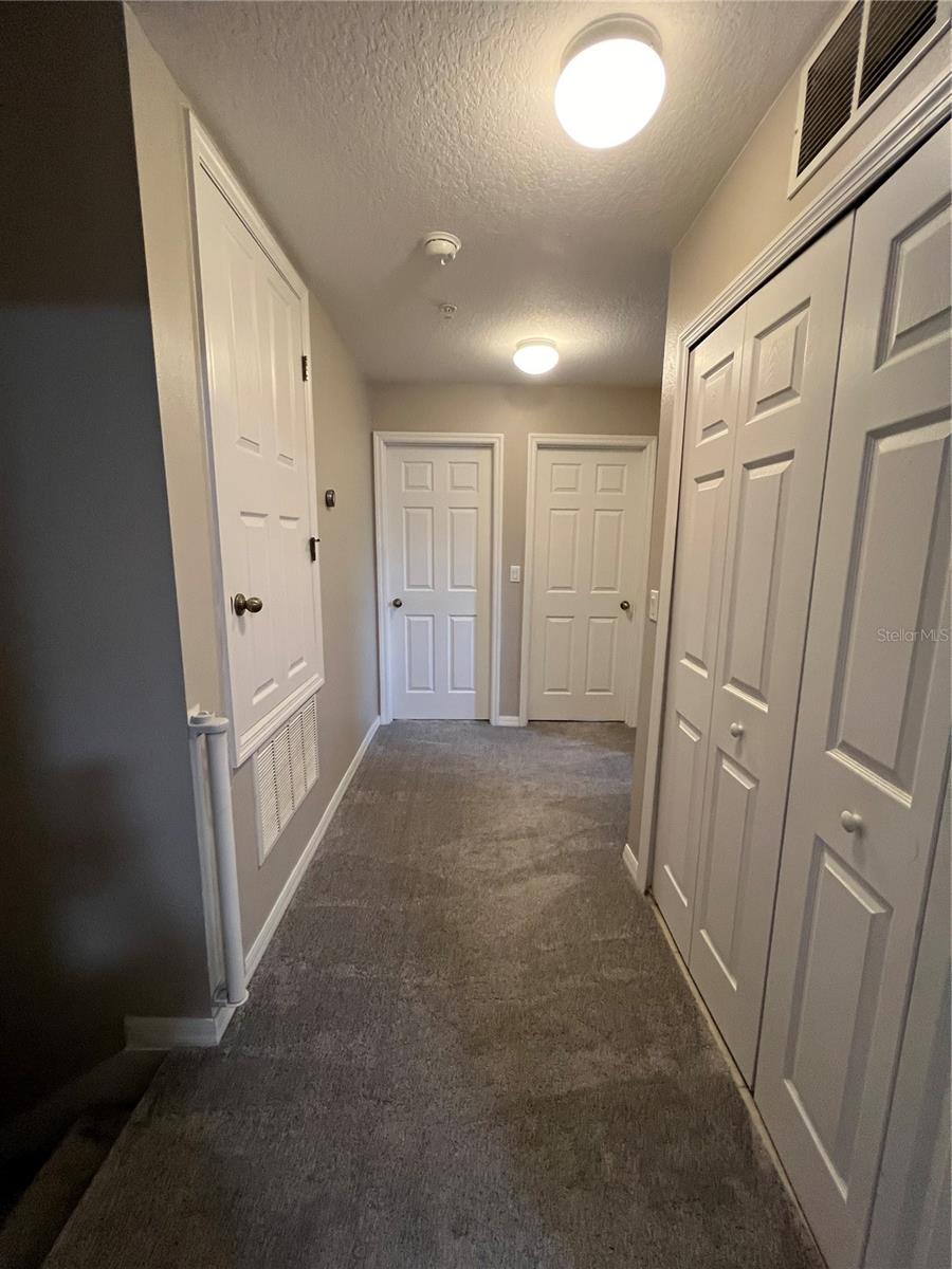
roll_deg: -0.5
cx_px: 476
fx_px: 477
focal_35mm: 13
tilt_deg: -10.1
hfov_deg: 89.9
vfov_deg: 106.2
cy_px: 634
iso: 400
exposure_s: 1/60
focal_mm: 1.57
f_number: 1.8
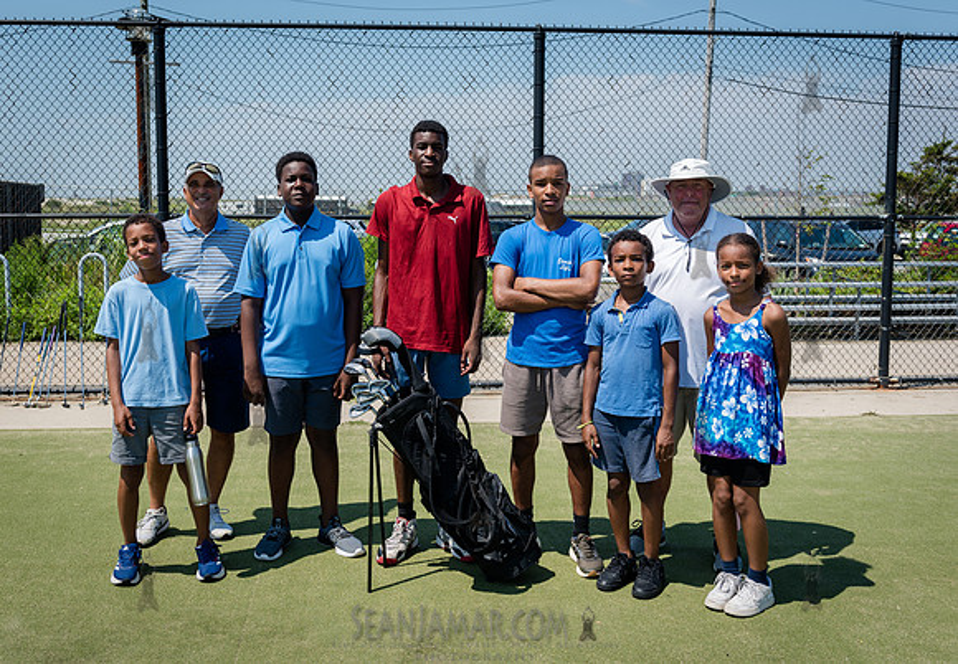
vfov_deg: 37.1
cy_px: 298
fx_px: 989
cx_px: 430
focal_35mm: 37
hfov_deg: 51.6
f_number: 5
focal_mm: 32
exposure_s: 1/640
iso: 100
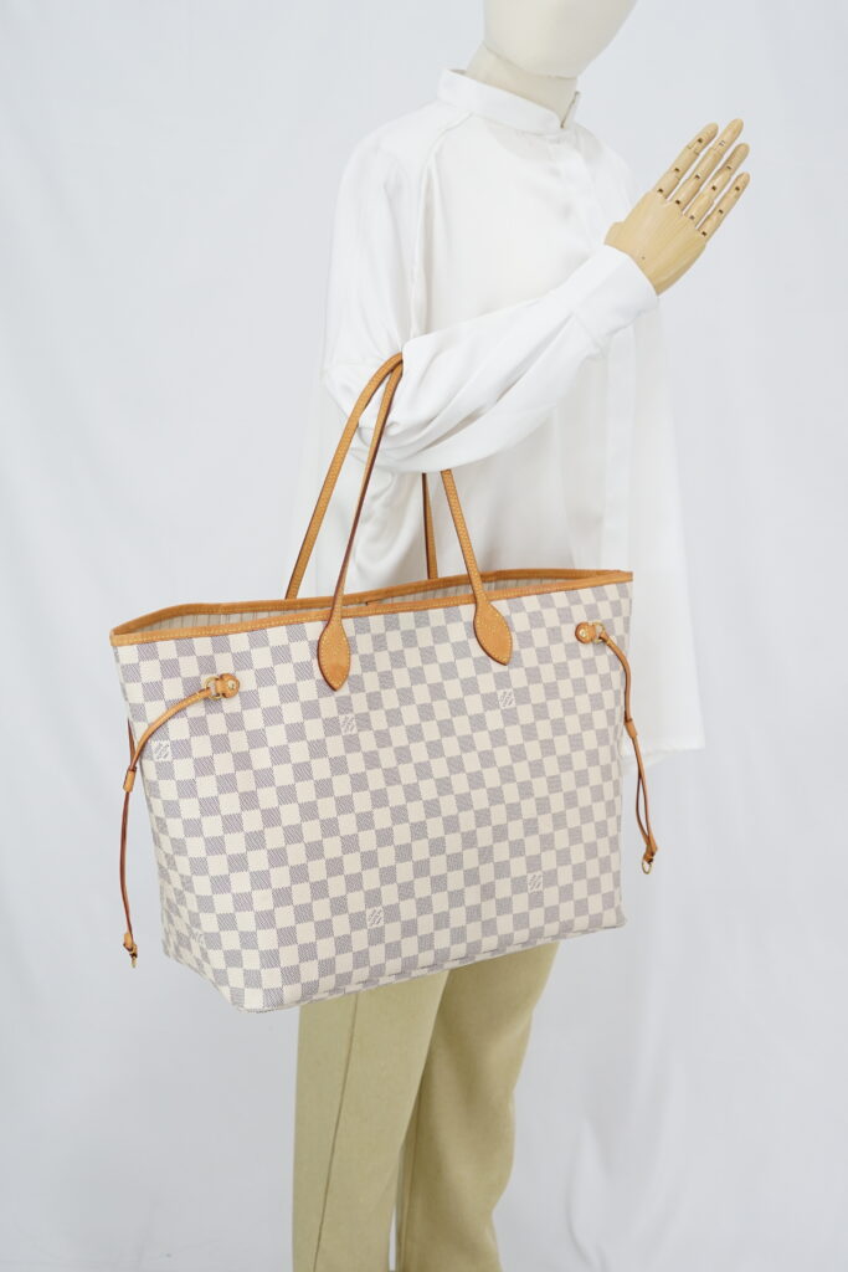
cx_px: 424
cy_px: 636
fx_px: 1766
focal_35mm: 50
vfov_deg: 39.6
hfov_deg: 27.0
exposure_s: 1/8
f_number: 6.3
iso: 640
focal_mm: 50
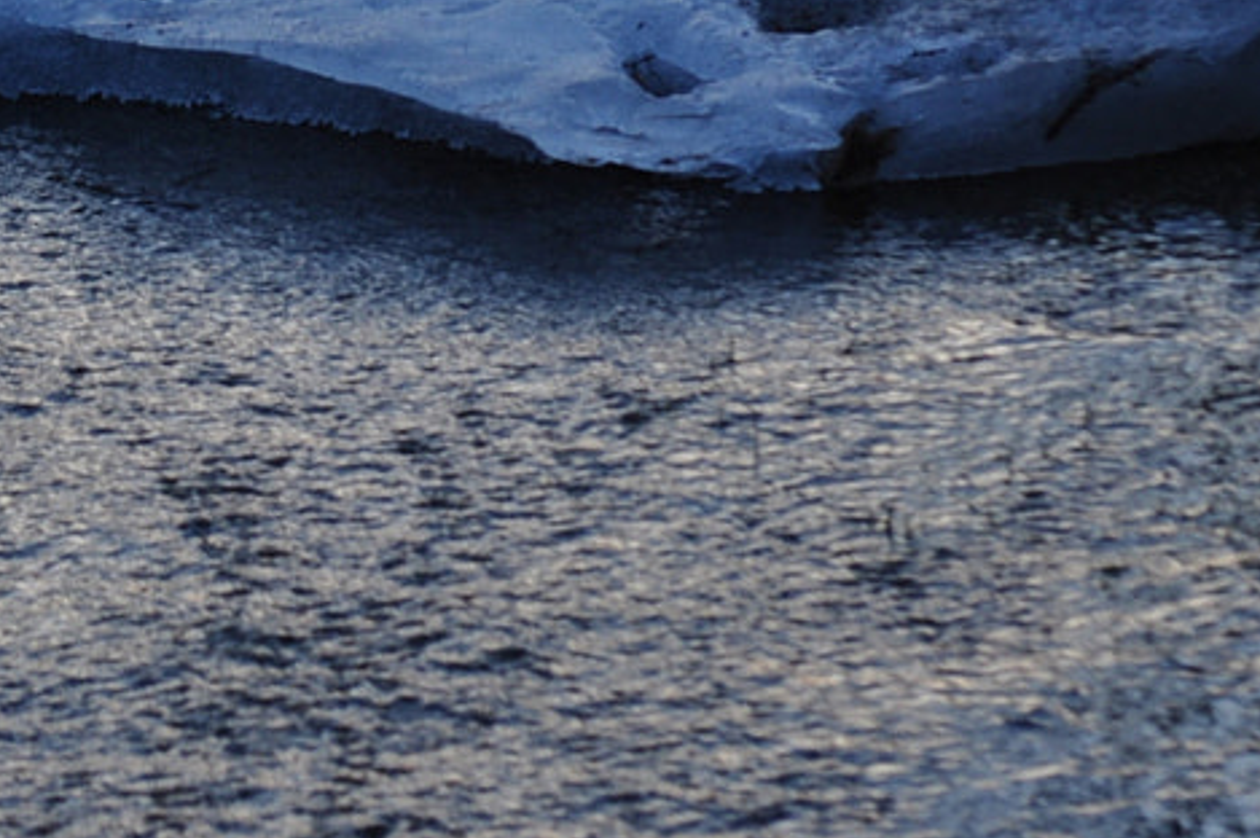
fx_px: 15204
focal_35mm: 435
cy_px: -184
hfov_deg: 4.7
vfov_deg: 3.2
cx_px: 210
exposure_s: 1/125
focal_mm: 85
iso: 200
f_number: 5.6
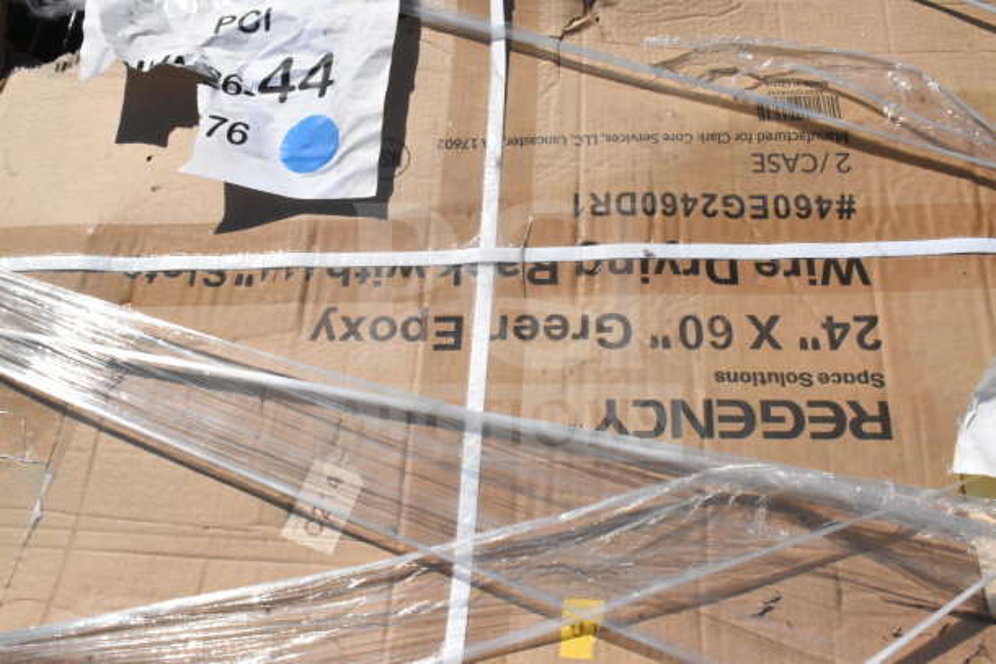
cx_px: 498
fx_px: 996
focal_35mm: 36
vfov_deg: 36.9
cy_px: 332
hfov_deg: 53.1
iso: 4500
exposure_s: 1/4000
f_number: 25
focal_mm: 24
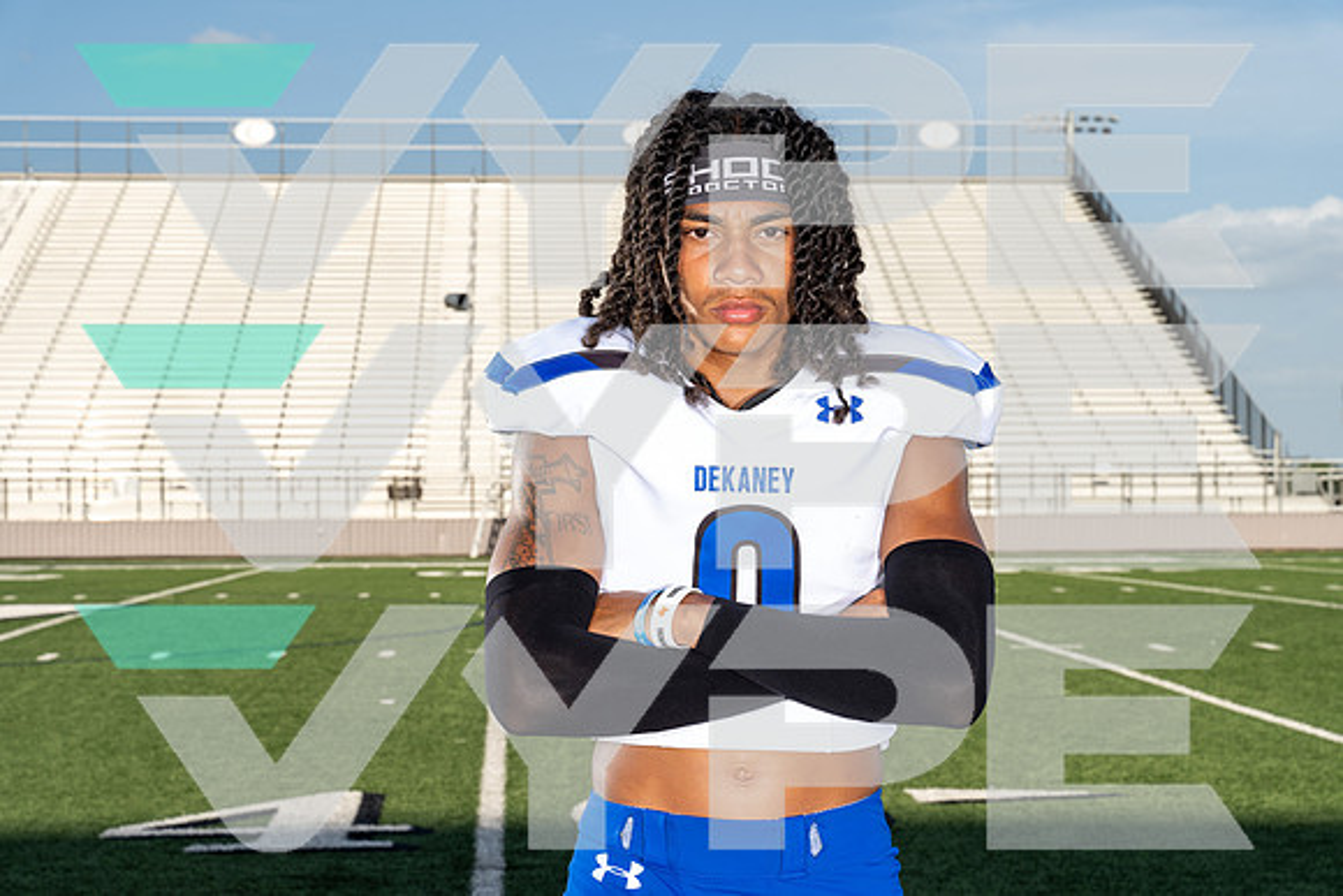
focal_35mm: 70
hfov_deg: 28.8
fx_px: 2612
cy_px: 448
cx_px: 672
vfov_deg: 19.5
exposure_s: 1/250
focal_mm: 70
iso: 160
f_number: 10
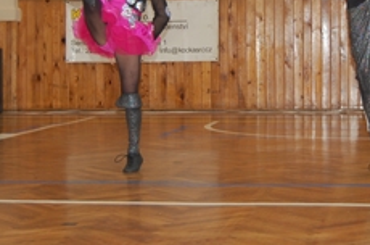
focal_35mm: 98
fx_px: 1004
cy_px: 29
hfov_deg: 20.8
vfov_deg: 13.8
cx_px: 254
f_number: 4.2
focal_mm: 30
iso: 400
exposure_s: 1/60
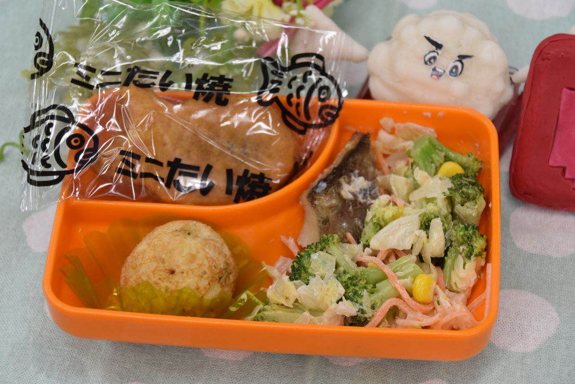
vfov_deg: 11.7
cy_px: 192
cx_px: 288
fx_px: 1870
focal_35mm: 117
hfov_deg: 17.5
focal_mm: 78
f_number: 5.6
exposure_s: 1/125
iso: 1000
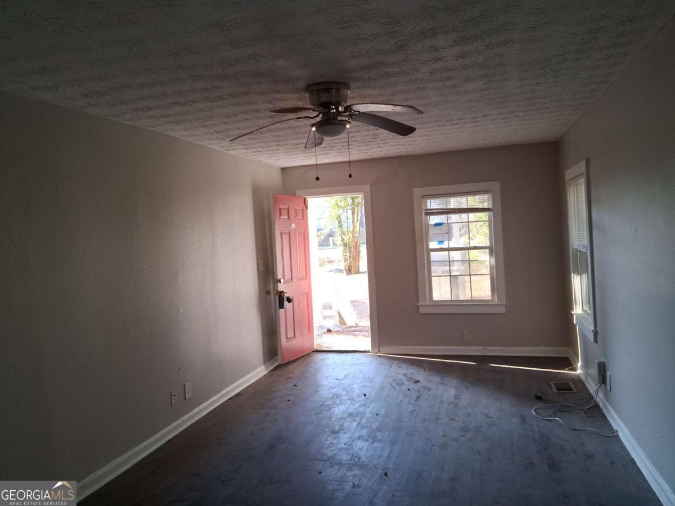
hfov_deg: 67.3
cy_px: 253
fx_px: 507
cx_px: 338
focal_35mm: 26
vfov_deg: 53.1
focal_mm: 3.98
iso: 160
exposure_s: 1/120
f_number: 1.8
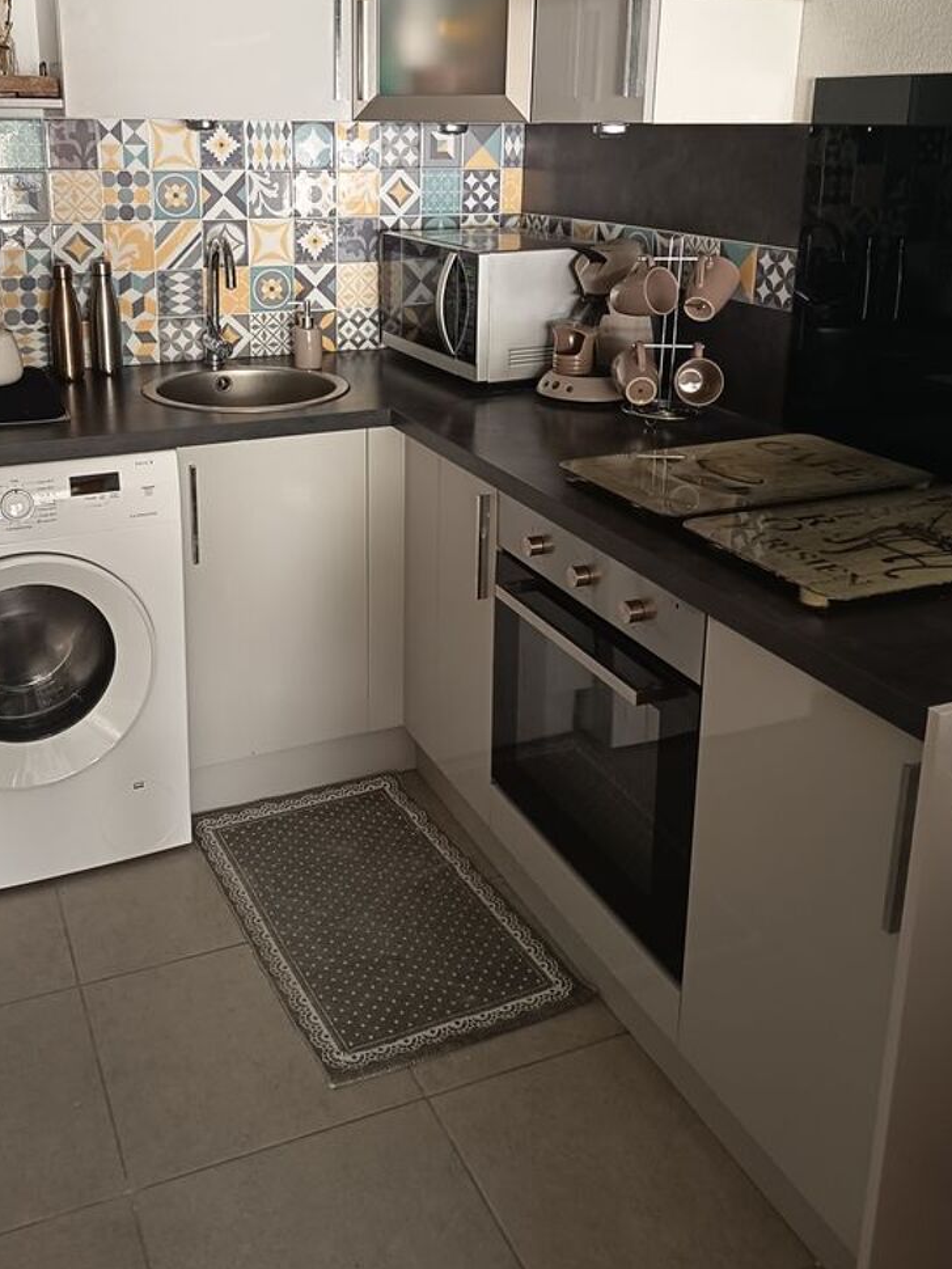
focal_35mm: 33
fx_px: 1210
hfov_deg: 42.8
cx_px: 390
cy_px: 426
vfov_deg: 54.3
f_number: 1.7
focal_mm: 5.27
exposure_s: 1/25
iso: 977
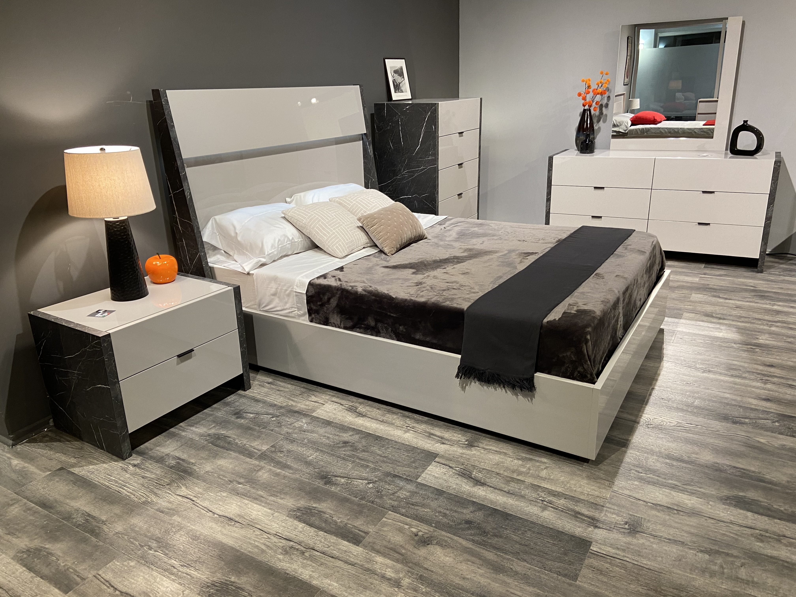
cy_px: 298
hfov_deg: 67.3
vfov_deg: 53.1
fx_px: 598
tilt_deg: -19.9
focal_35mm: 26
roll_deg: +2.3
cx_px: 398
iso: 160
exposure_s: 1/60
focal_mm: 4.25
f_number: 1.8
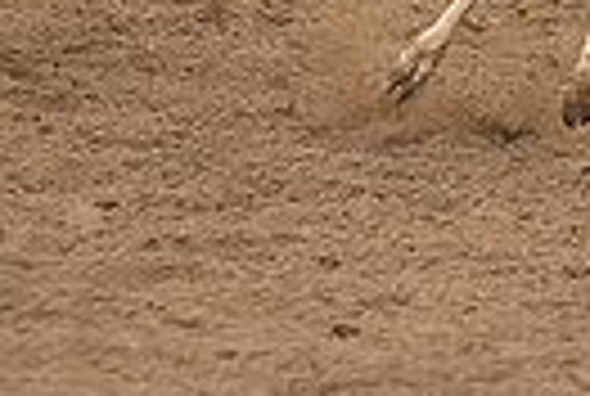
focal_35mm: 883
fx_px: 14504
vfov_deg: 1.6
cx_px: 576
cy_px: -394
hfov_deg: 2.3
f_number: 3.2
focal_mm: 200
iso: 2500
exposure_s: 1/250
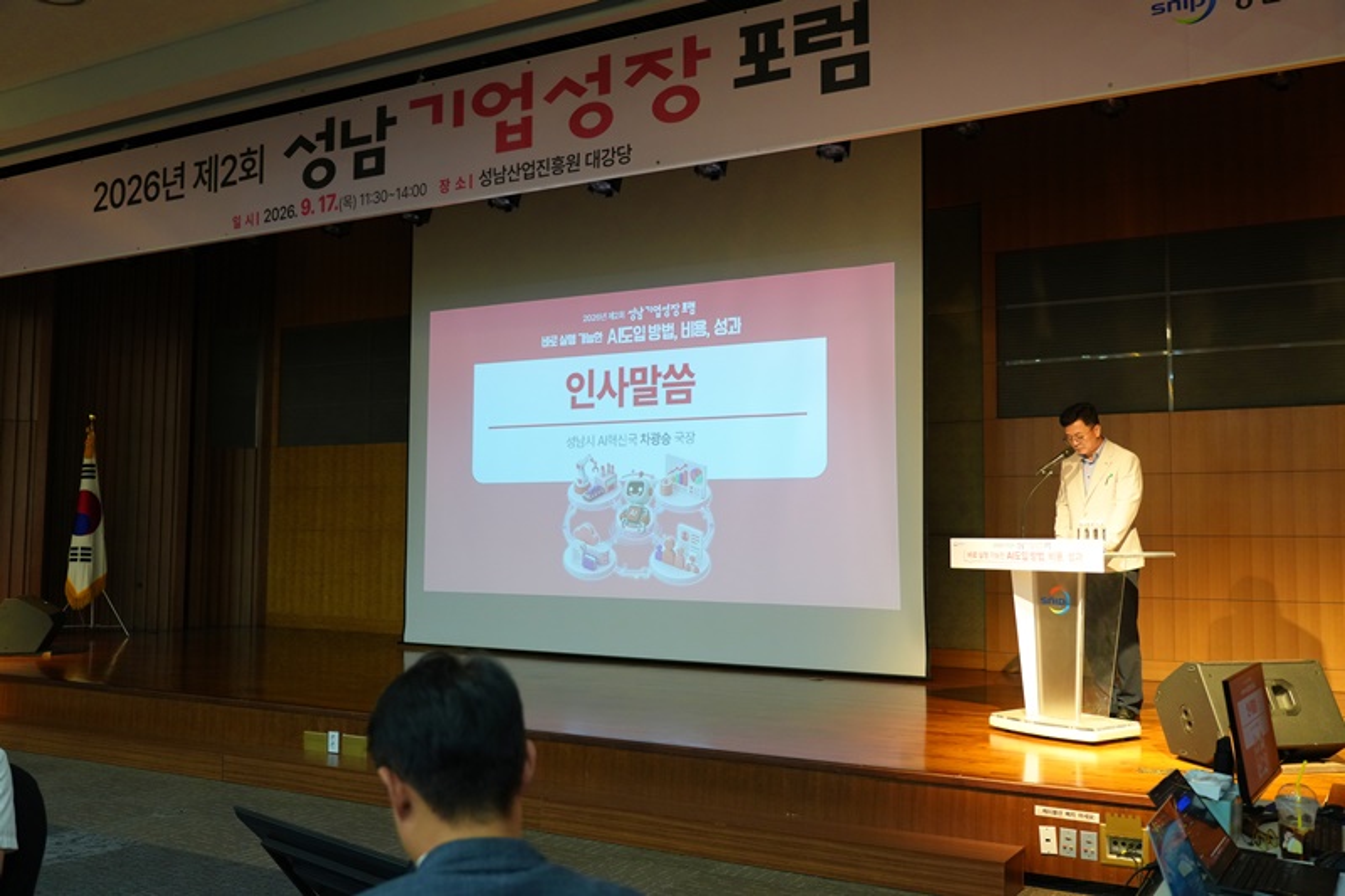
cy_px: 448
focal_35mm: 32
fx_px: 1195
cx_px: 672
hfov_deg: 58.7
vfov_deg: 41.1
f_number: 4
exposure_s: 1/160
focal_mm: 32
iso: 2000
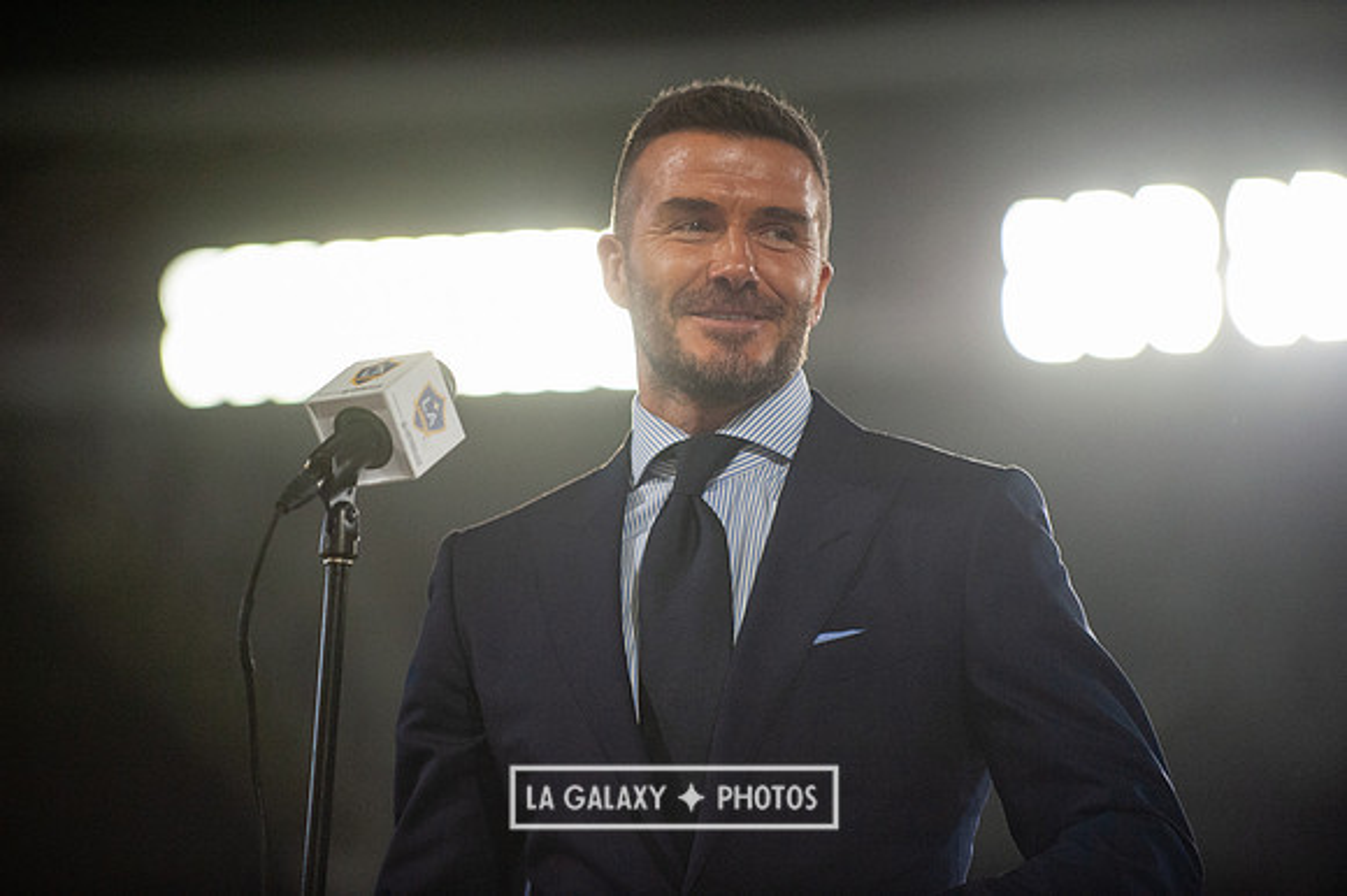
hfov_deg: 10.3
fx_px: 7479
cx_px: 674
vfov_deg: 6.9
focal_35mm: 200
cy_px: 448
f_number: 2.8
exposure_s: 1/3200
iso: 3200
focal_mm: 200
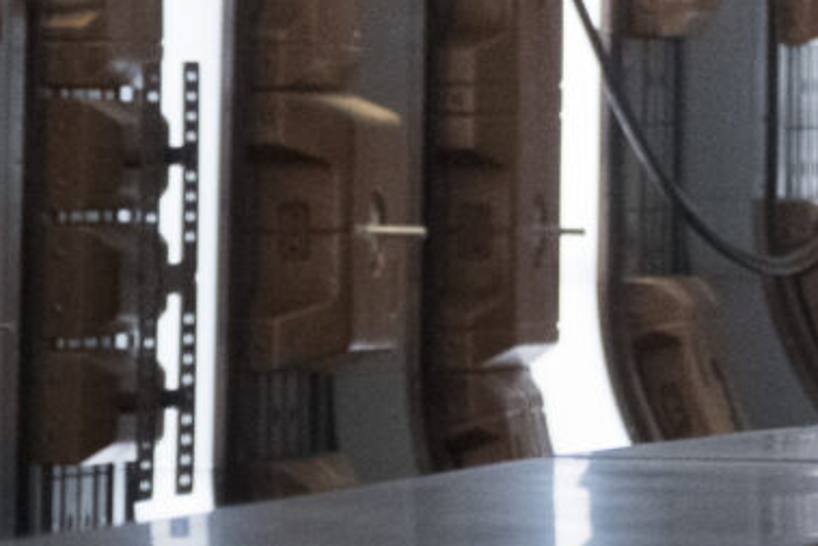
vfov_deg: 2.4
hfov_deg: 3.7
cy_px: -929
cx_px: 1442
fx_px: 12729
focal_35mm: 560
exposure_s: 1/160
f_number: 2.8
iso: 3200
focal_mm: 55
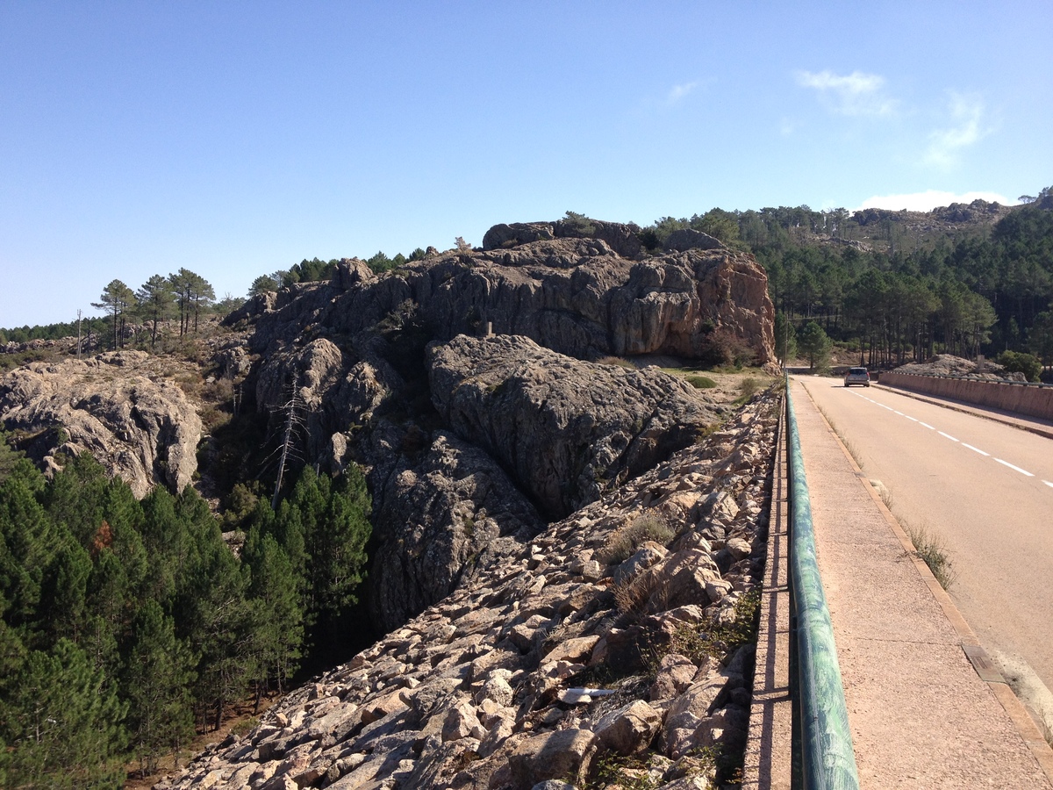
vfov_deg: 40.7
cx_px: 526
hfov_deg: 52.6
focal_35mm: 35
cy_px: 395
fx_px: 1065
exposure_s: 1/1151
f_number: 2.4
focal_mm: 4.28
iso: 64
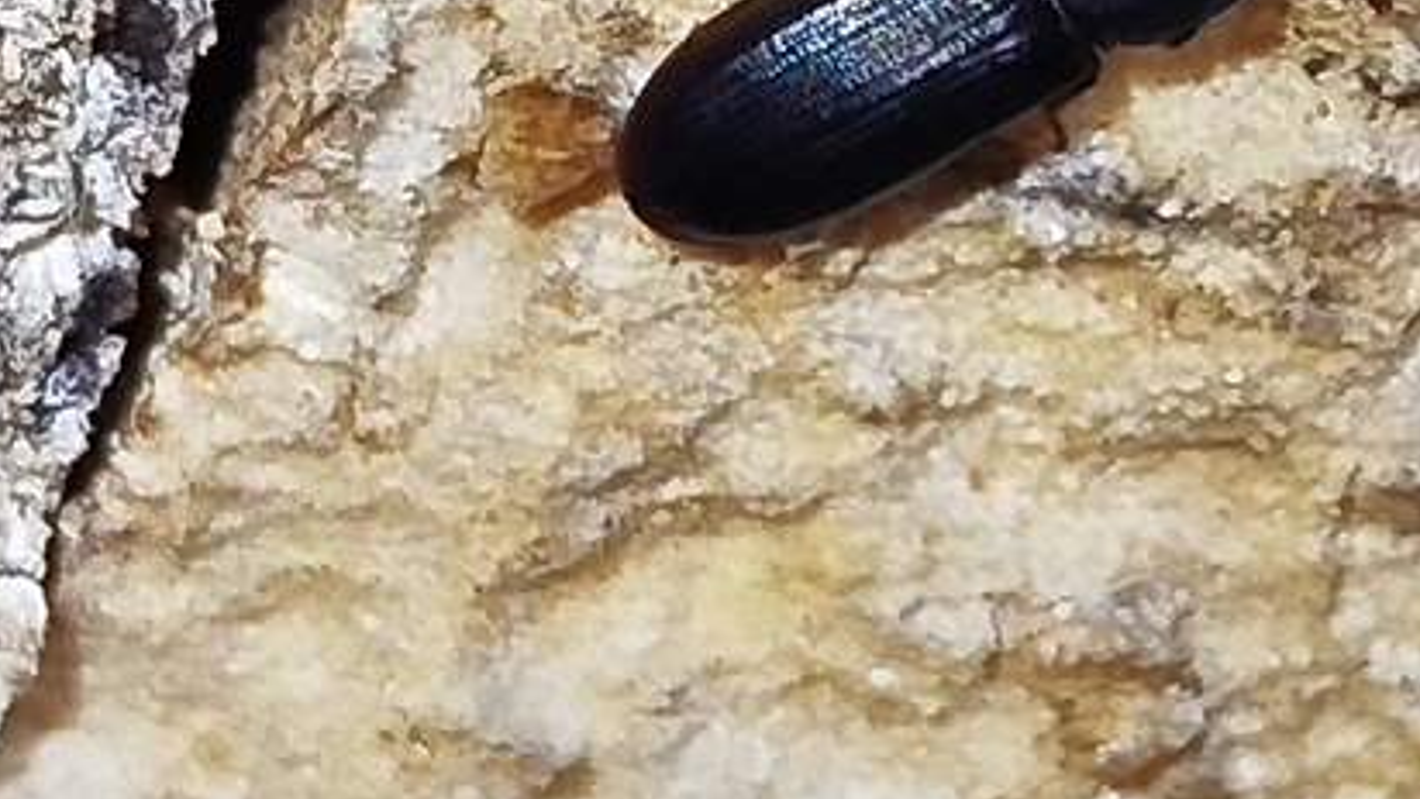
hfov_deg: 10.2
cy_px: 152
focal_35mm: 210
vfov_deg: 5.8
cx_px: 982
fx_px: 7909
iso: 125
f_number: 1.7
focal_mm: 5.31
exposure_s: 1/50
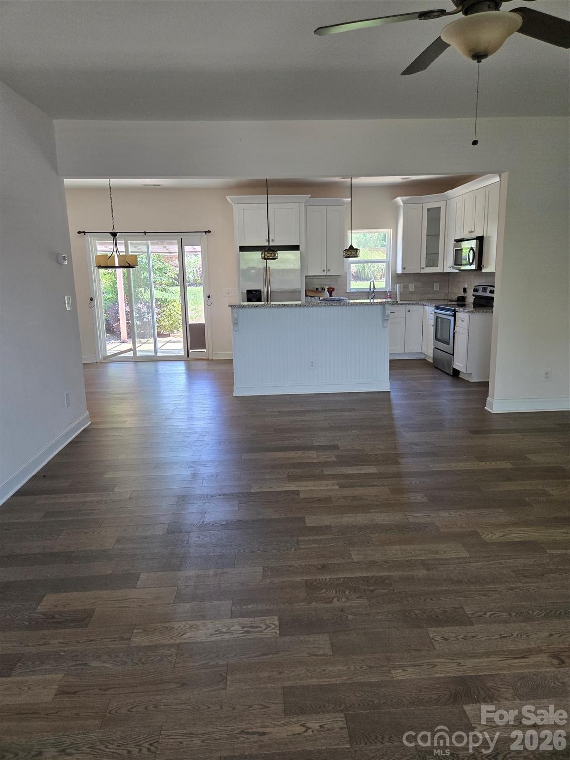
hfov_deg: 58.9
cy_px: 380
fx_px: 505
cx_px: 285
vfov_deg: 73.9
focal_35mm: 23
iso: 160
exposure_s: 1/180
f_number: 1.8
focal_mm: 5.4
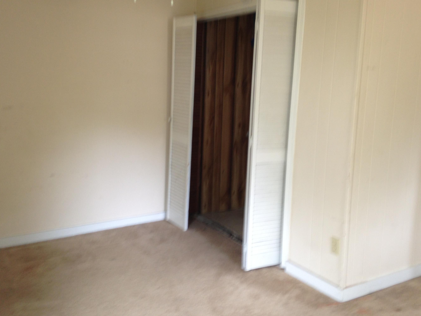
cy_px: 154
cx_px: 204
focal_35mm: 37
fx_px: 450
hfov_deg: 50.1
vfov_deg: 38.7
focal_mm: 4.13
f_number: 2.4
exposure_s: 1/20
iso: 50
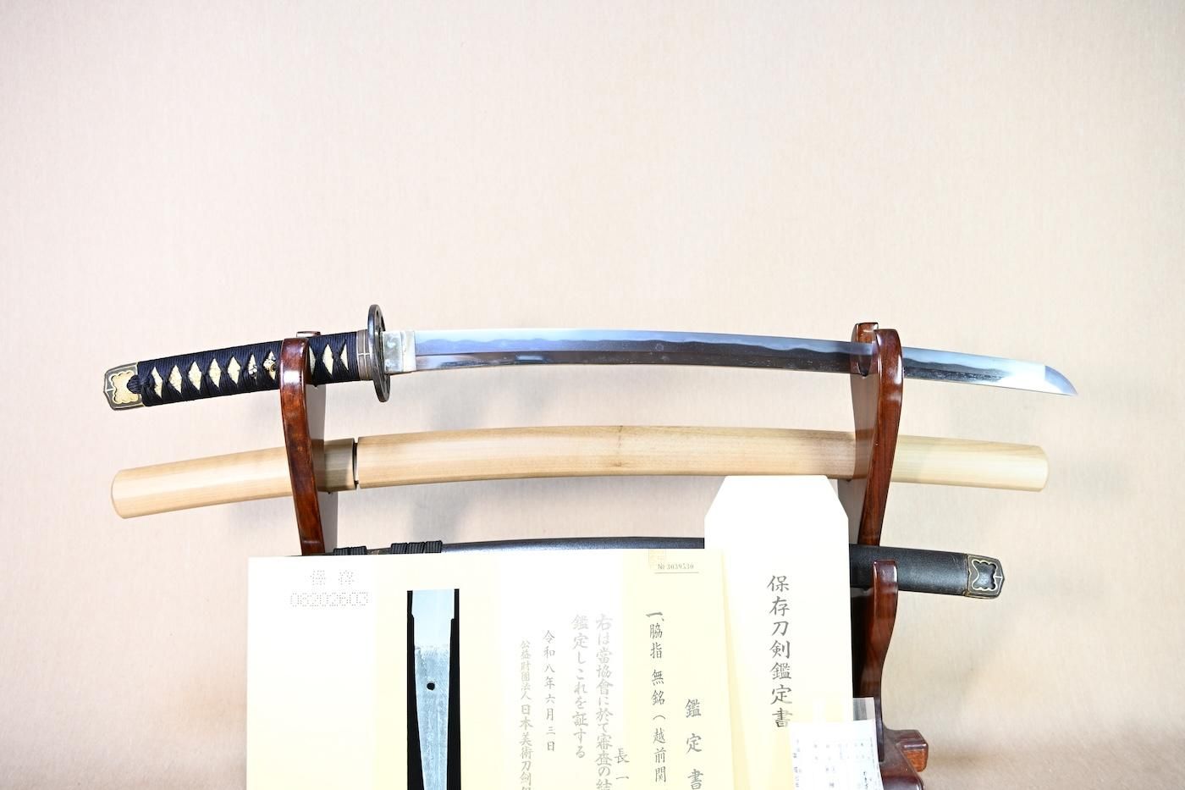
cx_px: 592
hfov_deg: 59.5
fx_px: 1037
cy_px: 395
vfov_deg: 41.7
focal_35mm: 32
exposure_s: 1/3
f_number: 3.5
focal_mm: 21
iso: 100
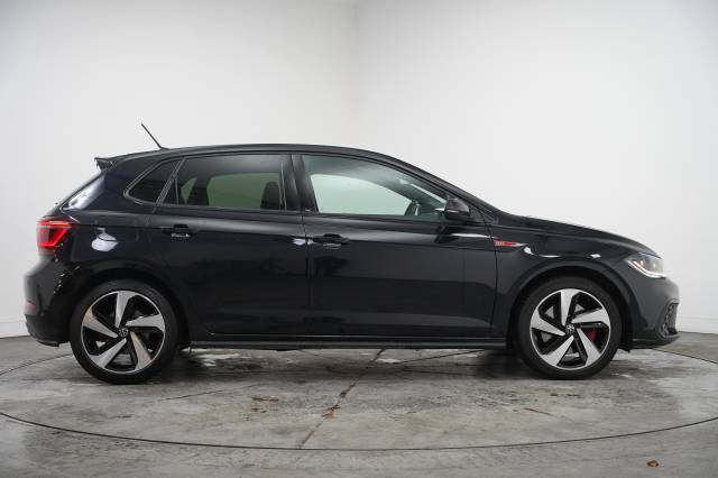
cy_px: 239
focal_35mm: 46
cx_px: 359
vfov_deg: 29.2
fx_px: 919
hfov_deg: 42.7
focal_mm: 46.1
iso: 1600
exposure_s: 1/160
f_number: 3.5
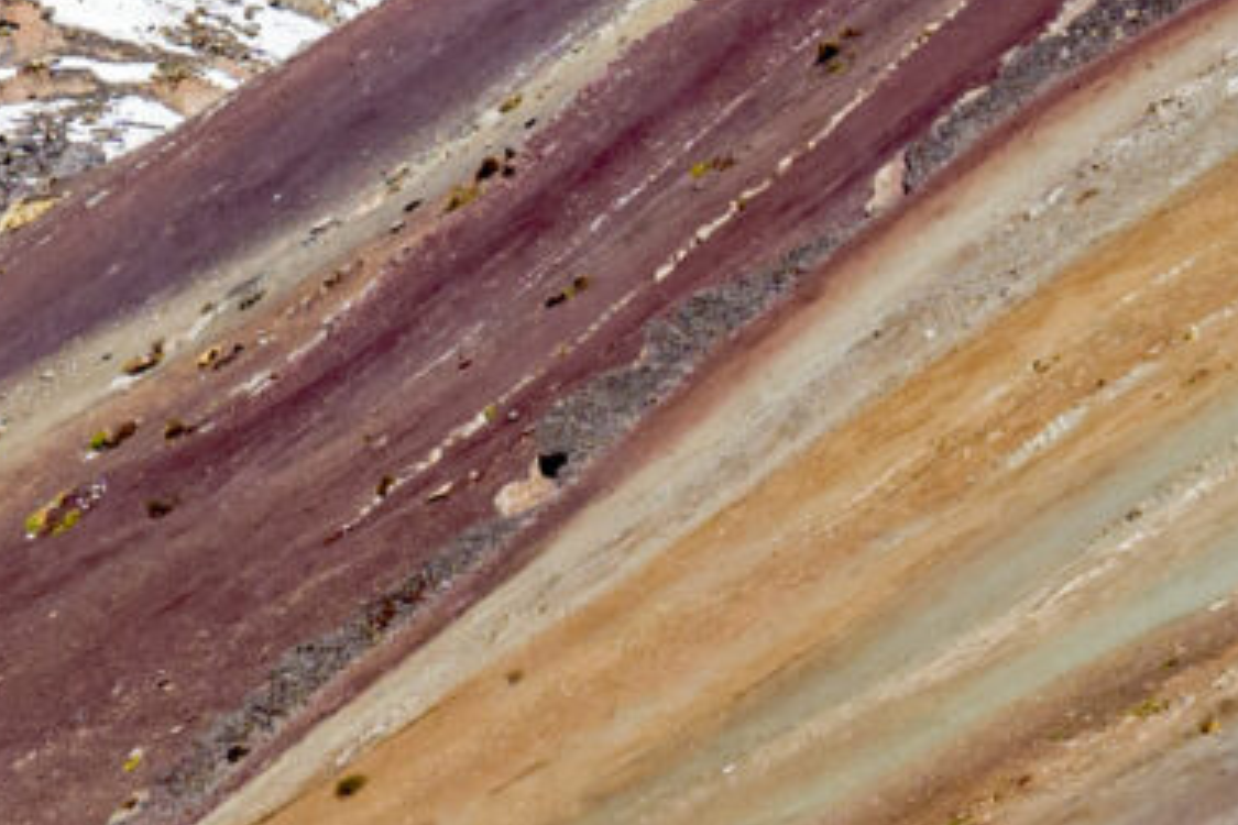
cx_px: -178
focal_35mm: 471
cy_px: 1167
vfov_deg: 2.9
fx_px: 16196
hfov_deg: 4.4
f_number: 8
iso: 200
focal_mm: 69
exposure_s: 1/1000
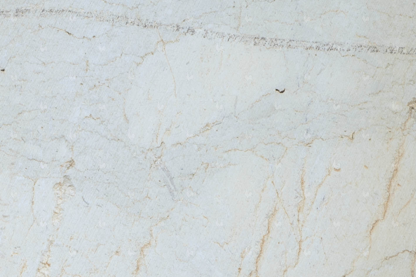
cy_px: 547
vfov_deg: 6.3
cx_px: -159
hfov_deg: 9.5
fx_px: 2450
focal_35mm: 212
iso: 100
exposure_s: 1/25
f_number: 18
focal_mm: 50
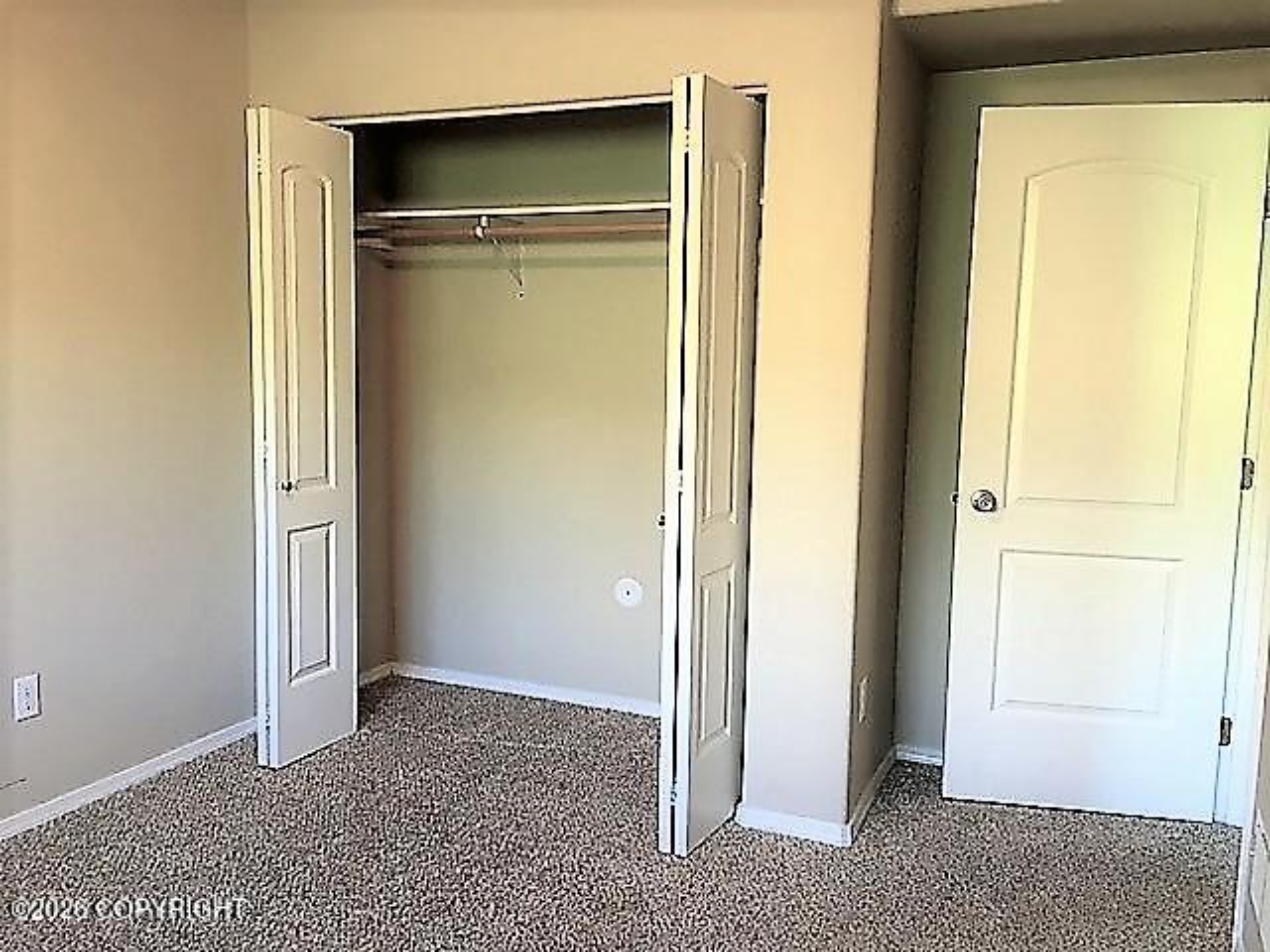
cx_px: 635
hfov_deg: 61.7
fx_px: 1064
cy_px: 476
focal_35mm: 29
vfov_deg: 48.2
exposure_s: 1/30
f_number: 2.2
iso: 64
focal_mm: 4.15
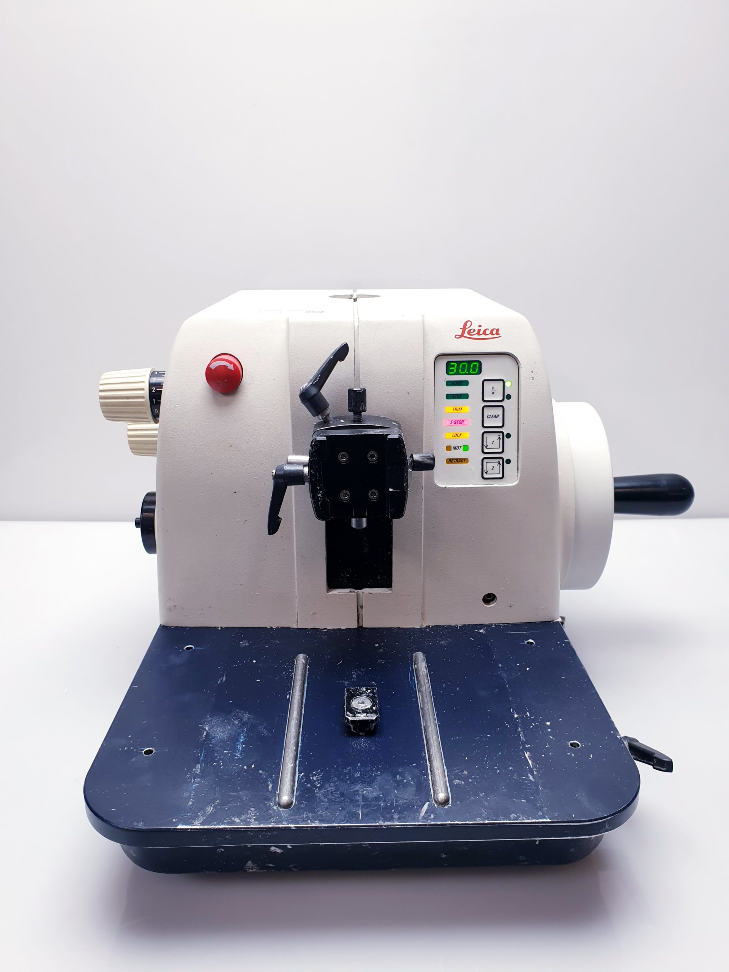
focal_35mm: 26
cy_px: 486
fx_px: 730
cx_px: 364
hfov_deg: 53.1
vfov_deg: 67.3
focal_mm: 4.3
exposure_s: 1/50
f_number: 2.4
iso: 64
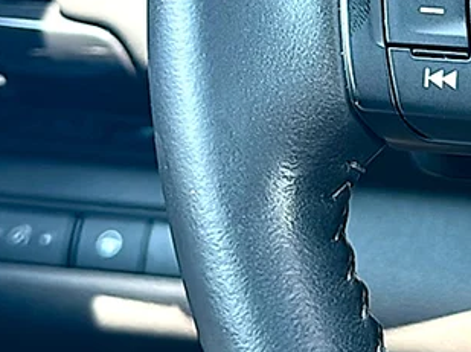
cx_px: 505
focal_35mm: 93
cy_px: -22
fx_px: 1264
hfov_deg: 20.2
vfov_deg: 15.5
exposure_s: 1/98
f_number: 1.78
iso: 80
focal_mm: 6.86
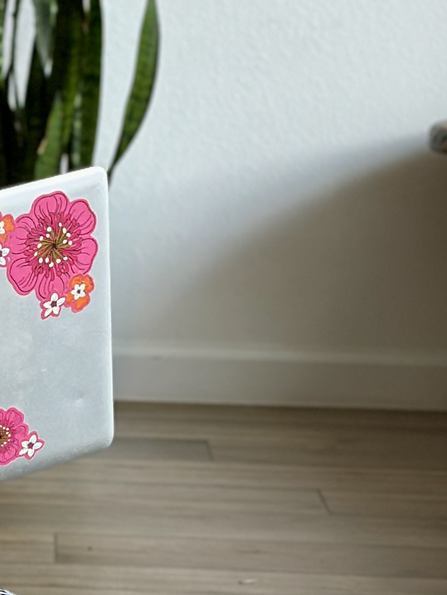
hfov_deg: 8.0
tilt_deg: -4.9
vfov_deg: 10.9
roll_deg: -1.2
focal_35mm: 181
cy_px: 158
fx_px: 3116
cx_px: -294
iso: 100
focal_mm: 6.86
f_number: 1.78
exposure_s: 1/121
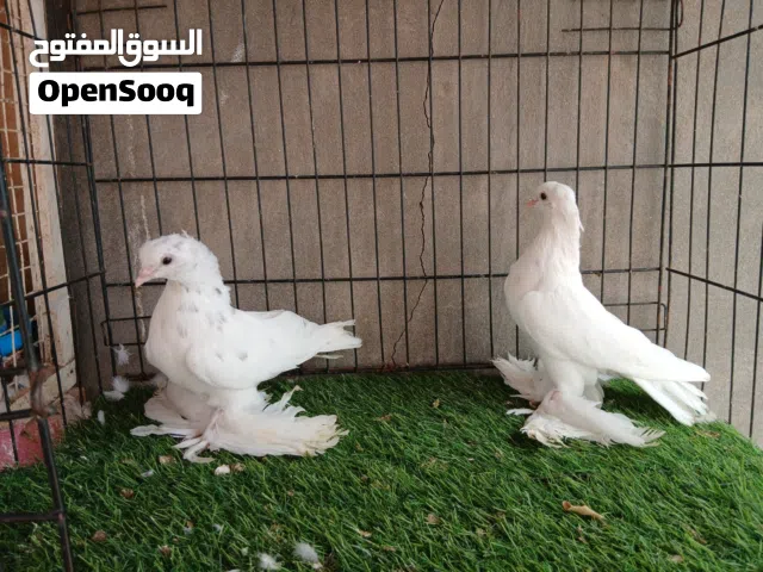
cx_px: 382
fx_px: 573
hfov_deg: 67.3
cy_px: 286
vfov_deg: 53.1
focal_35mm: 26
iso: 25
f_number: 1.8
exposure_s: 1/100
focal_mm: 3.98
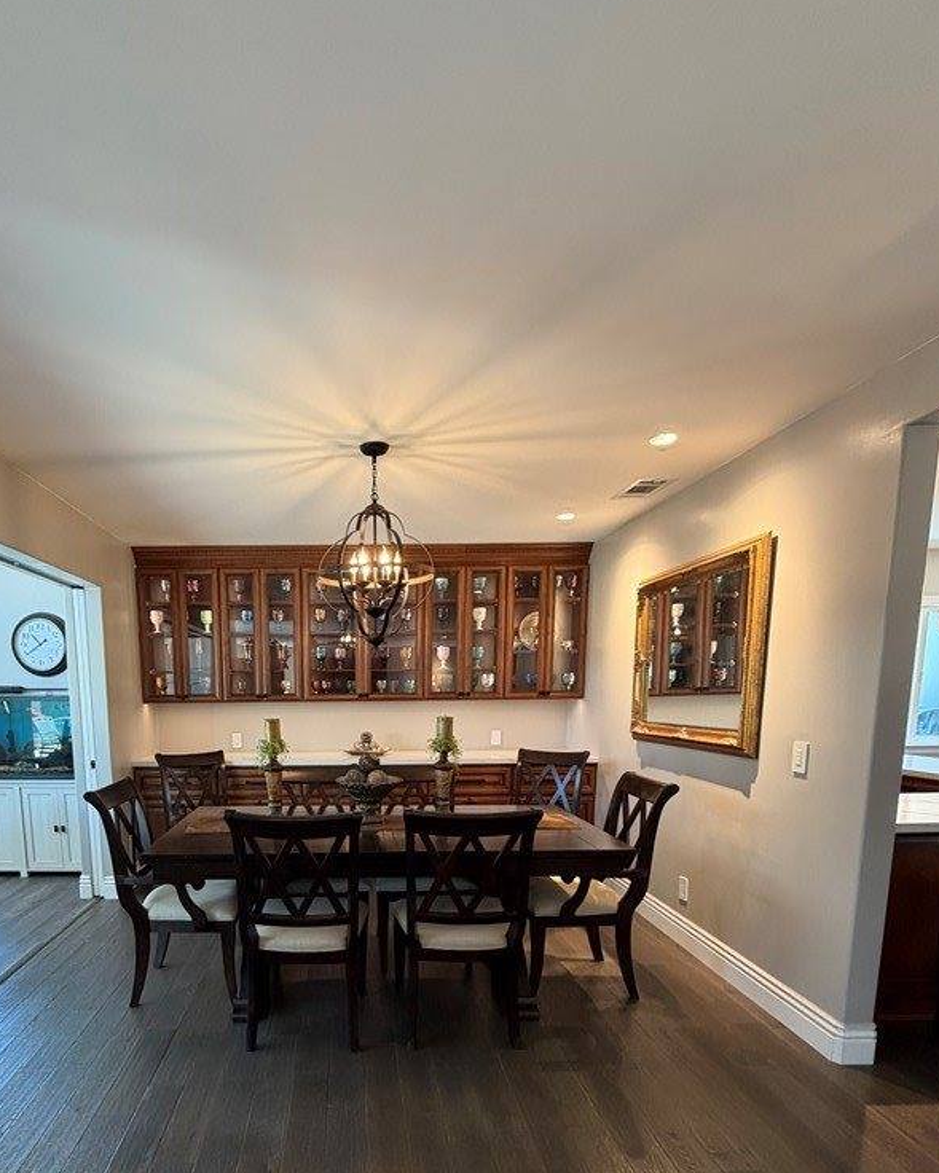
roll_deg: +1.0
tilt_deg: -8.6
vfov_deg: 80.2
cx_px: 349
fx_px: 660
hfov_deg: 69.7
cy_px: 792
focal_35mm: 19
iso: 250
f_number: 2.2
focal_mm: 2.22
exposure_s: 1/60
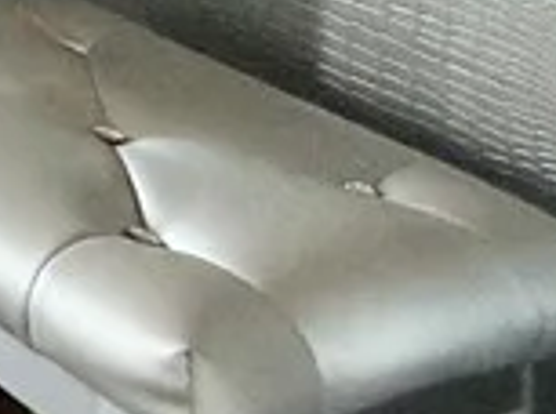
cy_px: -683
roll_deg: -1.4
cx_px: -959
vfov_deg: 11.7
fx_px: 1506
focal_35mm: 94
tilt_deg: -0.5
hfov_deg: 12.7
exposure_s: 1/60
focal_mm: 2.22
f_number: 2.2
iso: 250
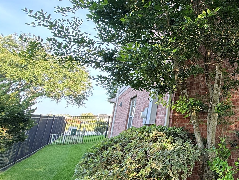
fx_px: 221
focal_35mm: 32
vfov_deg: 43.7
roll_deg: -0.3
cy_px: 65
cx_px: 271
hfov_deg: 42.6
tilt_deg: +15.6
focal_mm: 2.22
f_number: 2.2
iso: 125
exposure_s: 1/99
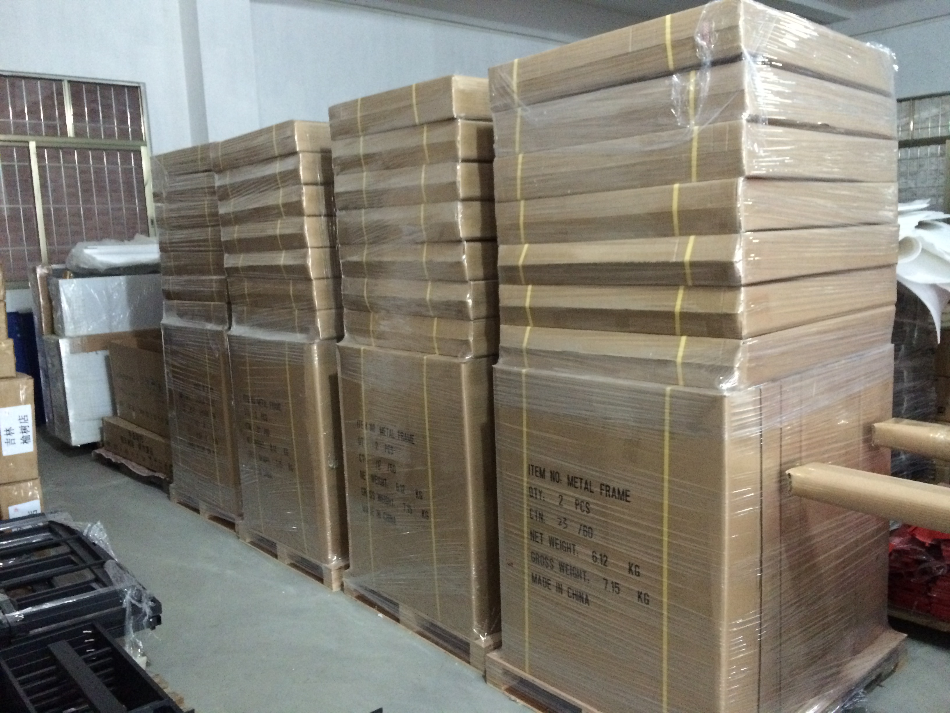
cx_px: 475
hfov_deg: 61.7
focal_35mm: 29
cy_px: 356
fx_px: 796
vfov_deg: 48.2
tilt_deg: -8.9
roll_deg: +1.7
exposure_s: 1/15
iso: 400
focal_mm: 4.15
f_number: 2.2
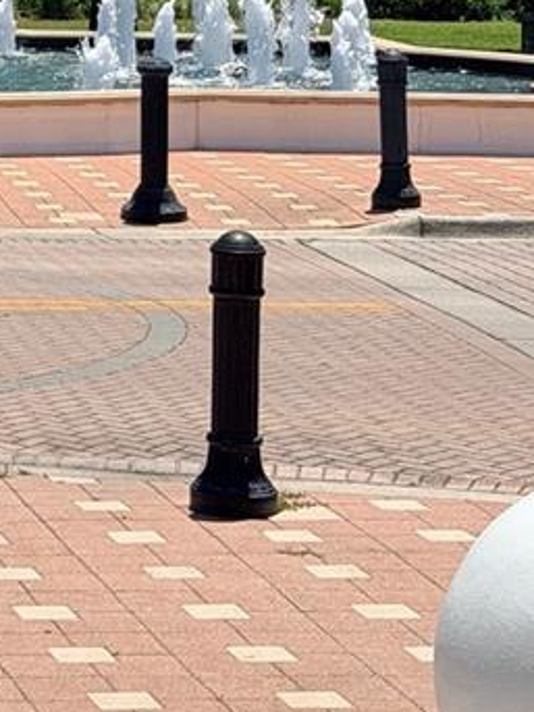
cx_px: -343
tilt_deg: +0.2
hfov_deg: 8.6
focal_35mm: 168
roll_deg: +0.0
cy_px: -257
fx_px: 3458
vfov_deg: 11.4
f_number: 1.78
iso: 64
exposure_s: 1/6536
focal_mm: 6.76
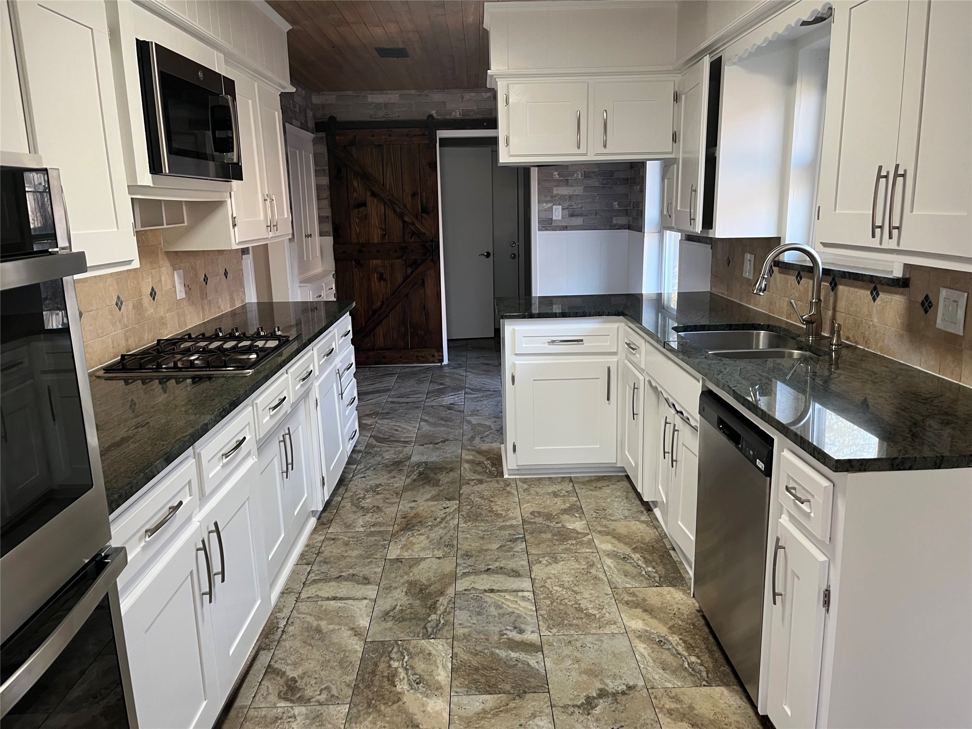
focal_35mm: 26
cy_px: 364
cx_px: 486
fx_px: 730
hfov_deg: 67.3
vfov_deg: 53.1
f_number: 1.6
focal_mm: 5.1
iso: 80
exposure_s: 1/60
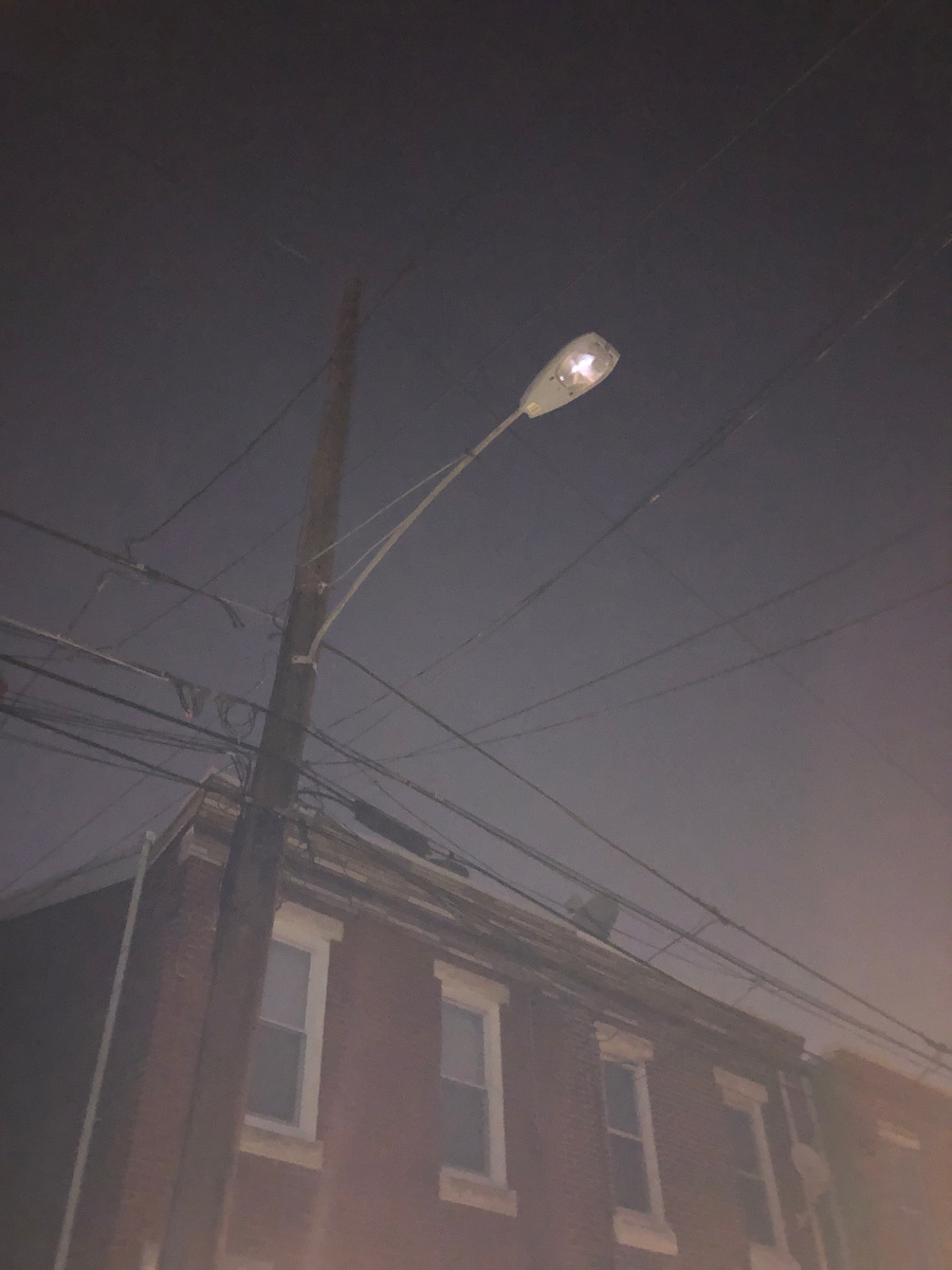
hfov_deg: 49.7
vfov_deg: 63.4
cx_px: 476
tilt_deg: +44.0
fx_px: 1027
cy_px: 635
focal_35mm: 28
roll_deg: +0.3
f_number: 1.8
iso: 1250
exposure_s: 1/4
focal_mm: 4
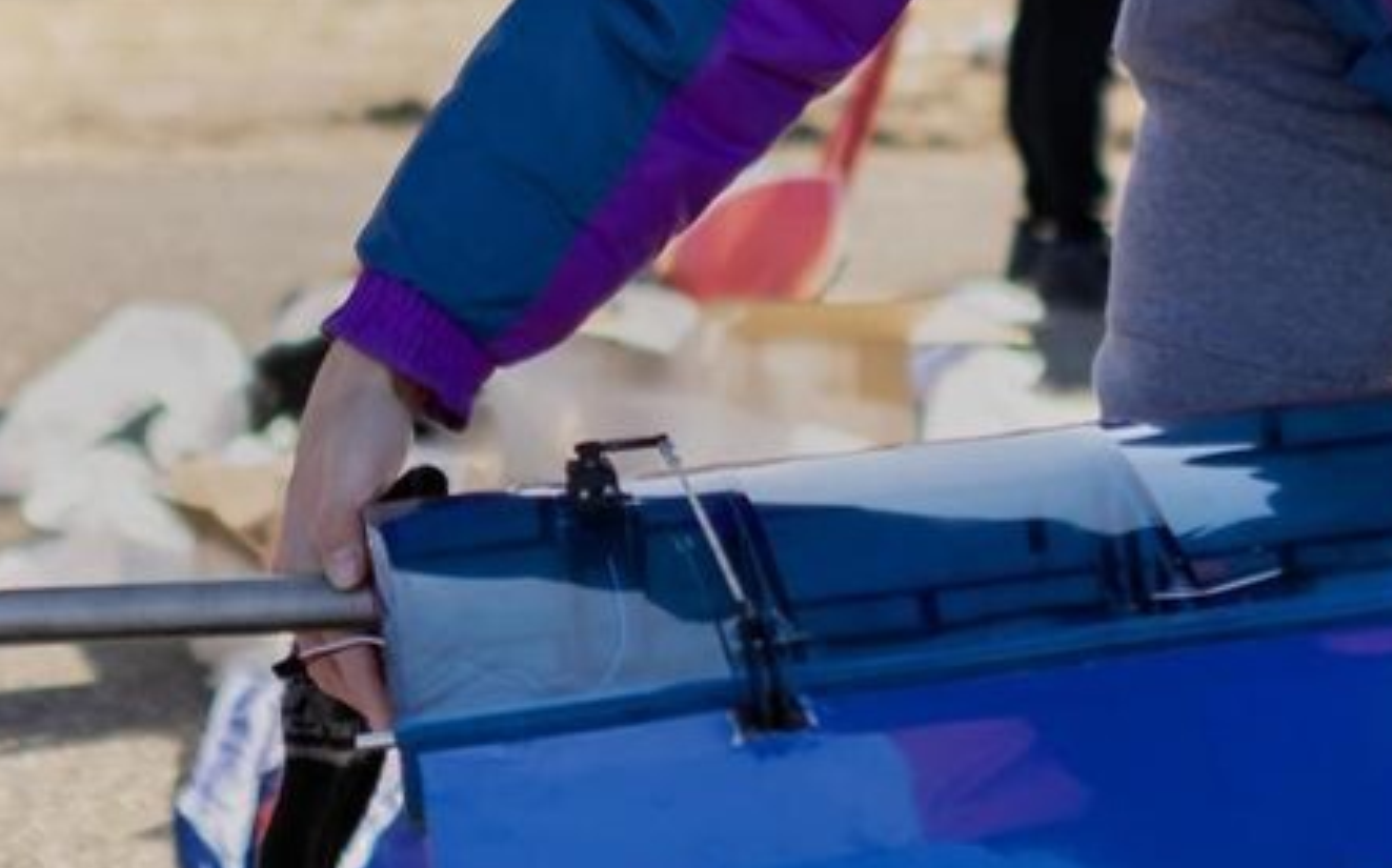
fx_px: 4208
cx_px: 95
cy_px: -183
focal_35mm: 111
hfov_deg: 18.4
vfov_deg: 11.5
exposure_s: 1/4000
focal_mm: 24
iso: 160
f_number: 1.4
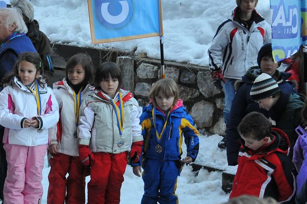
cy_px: 160
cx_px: 53
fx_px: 1039
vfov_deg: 11.2
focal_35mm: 122
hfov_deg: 16.7
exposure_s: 1/100
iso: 400
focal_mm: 32
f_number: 5.6
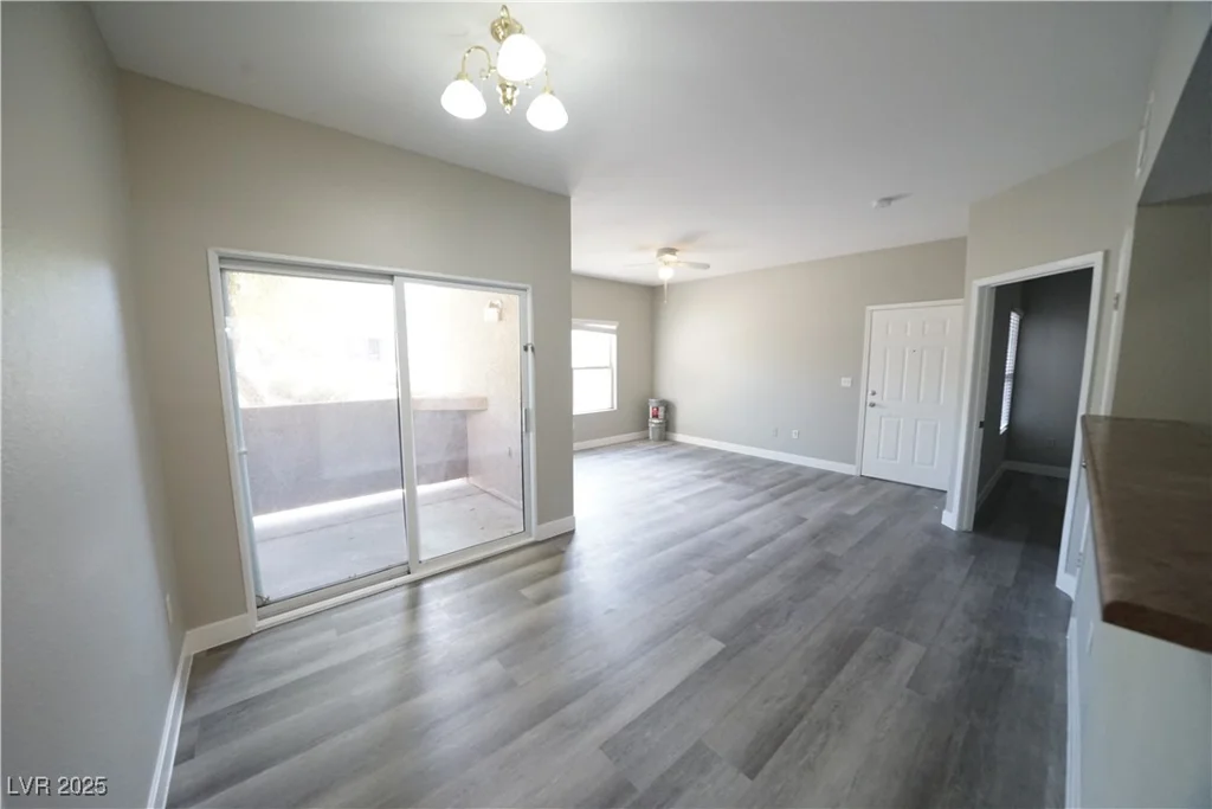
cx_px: 606
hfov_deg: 112.6
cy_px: 404
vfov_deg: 90.0
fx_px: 404
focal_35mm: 12
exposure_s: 1/125
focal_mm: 12
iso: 4000
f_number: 7.1
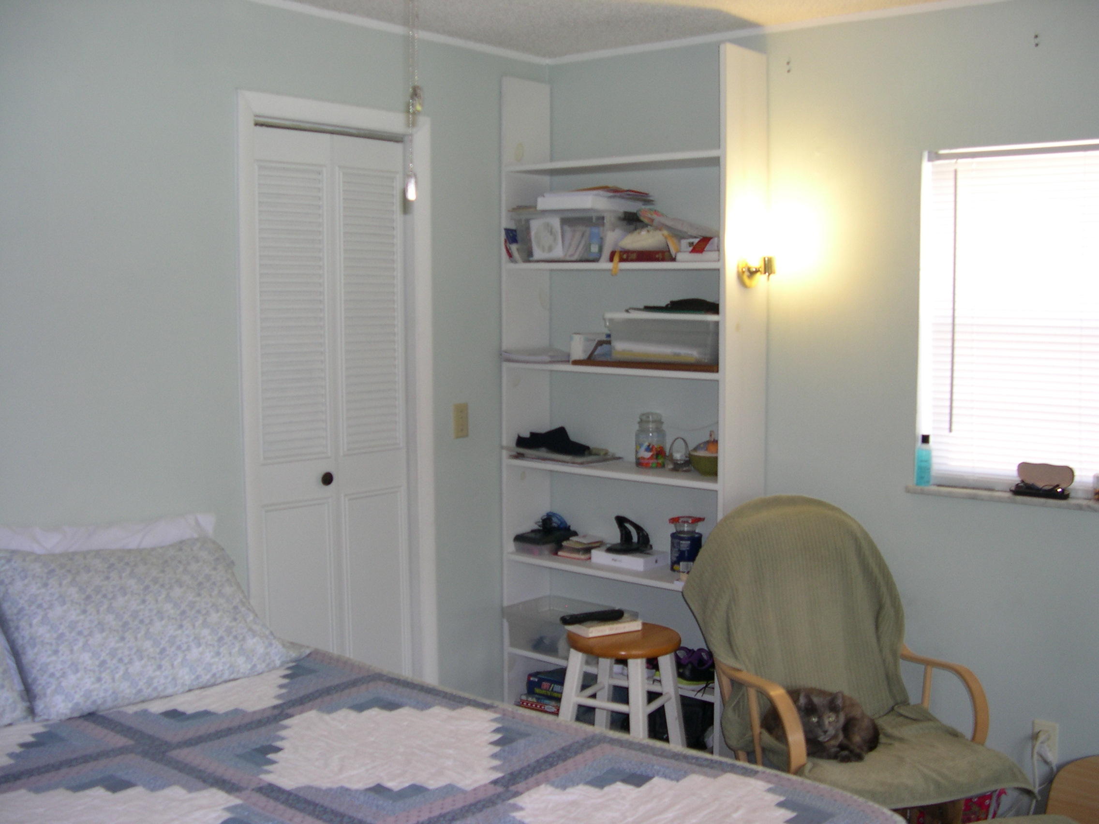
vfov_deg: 37.7
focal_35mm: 38
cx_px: 550
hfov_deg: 49.0
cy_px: 412
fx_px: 1206
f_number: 2.8
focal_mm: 8
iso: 100
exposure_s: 1/30
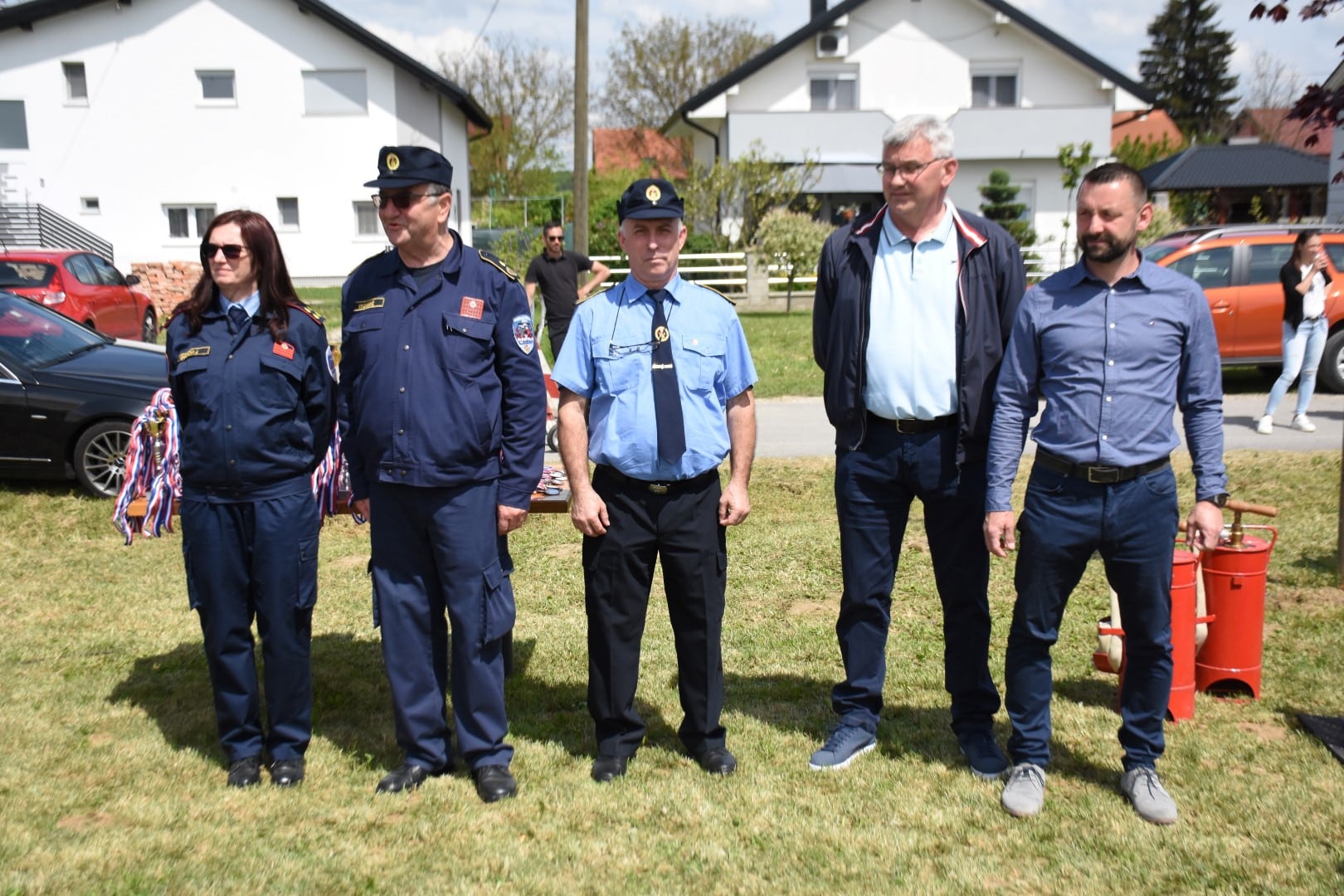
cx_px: 672
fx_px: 1512
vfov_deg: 33.0
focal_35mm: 40
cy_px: 448
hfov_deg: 47.9
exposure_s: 1/6400
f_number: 5
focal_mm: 27
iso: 800
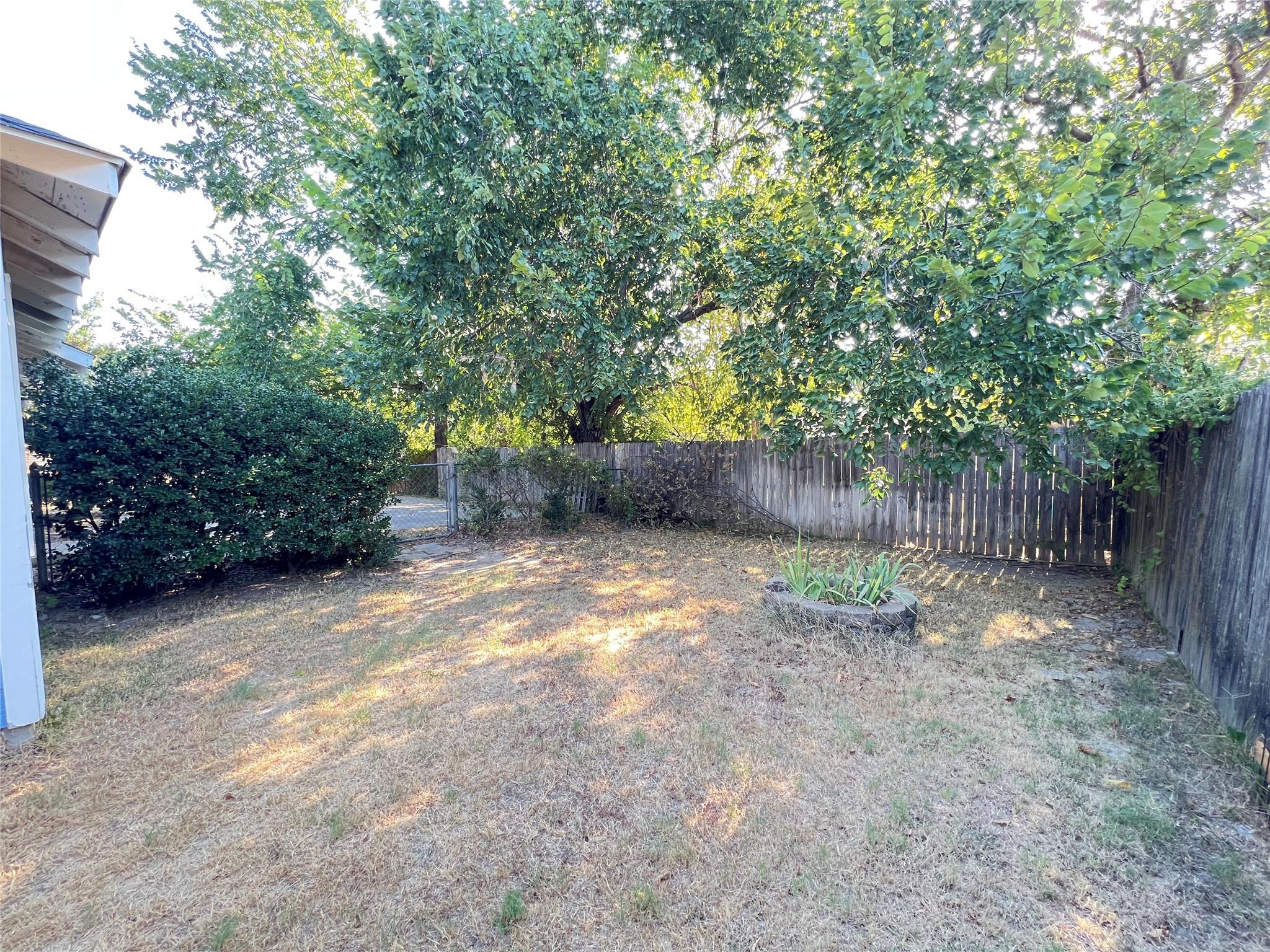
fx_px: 477
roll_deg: +0.4
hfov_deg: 106.2
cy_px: 476
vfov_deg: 89.9
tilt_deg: -4.7
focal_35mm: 13
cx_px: 635
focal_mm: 1.57
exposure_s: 1/99
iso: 125
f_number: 1.8
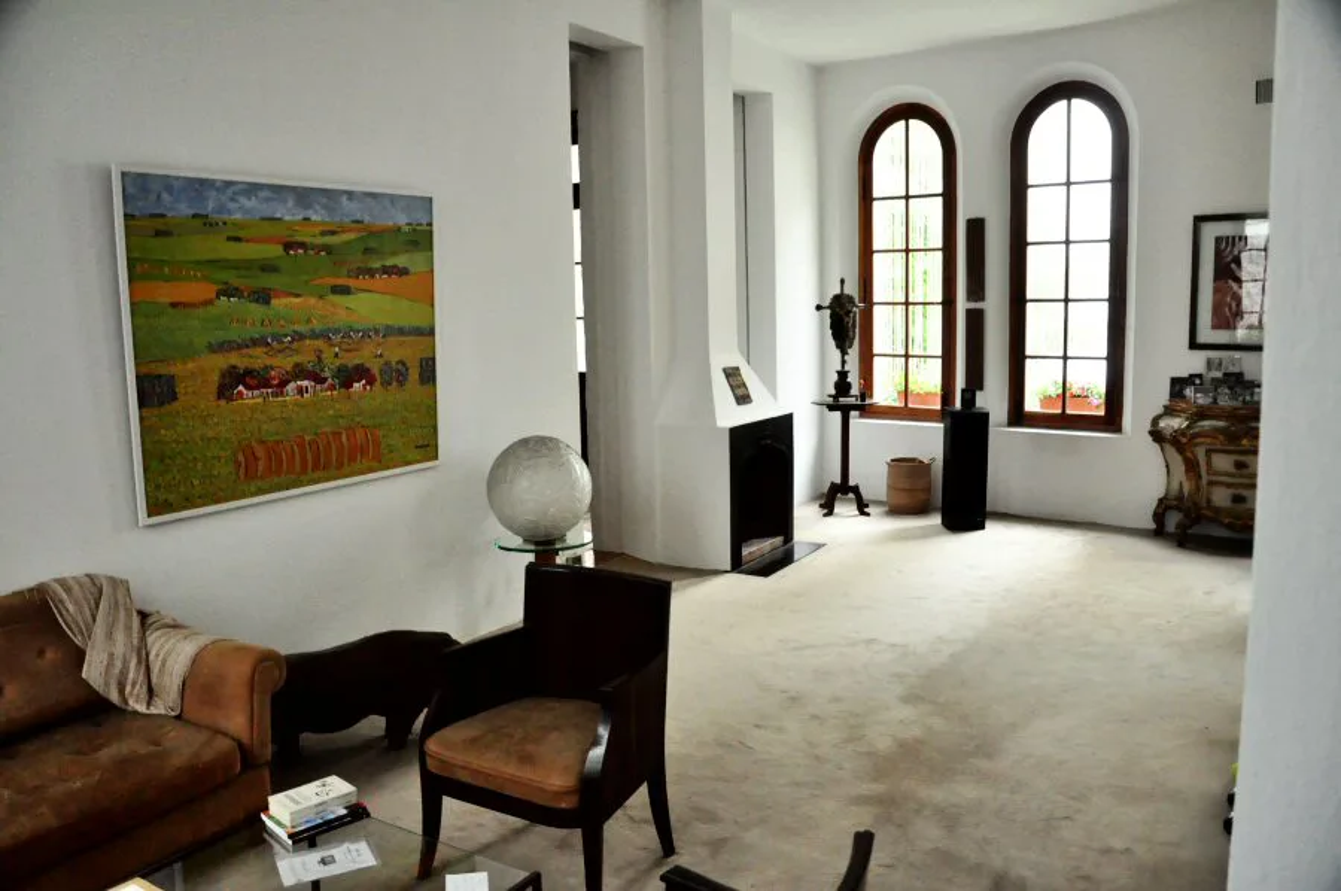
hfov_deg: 67.4
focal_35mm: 27
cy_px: 446
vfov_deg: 47.8
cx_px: 670
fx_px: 1005
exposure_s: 1/60
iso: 2500
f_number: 4
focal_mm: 18
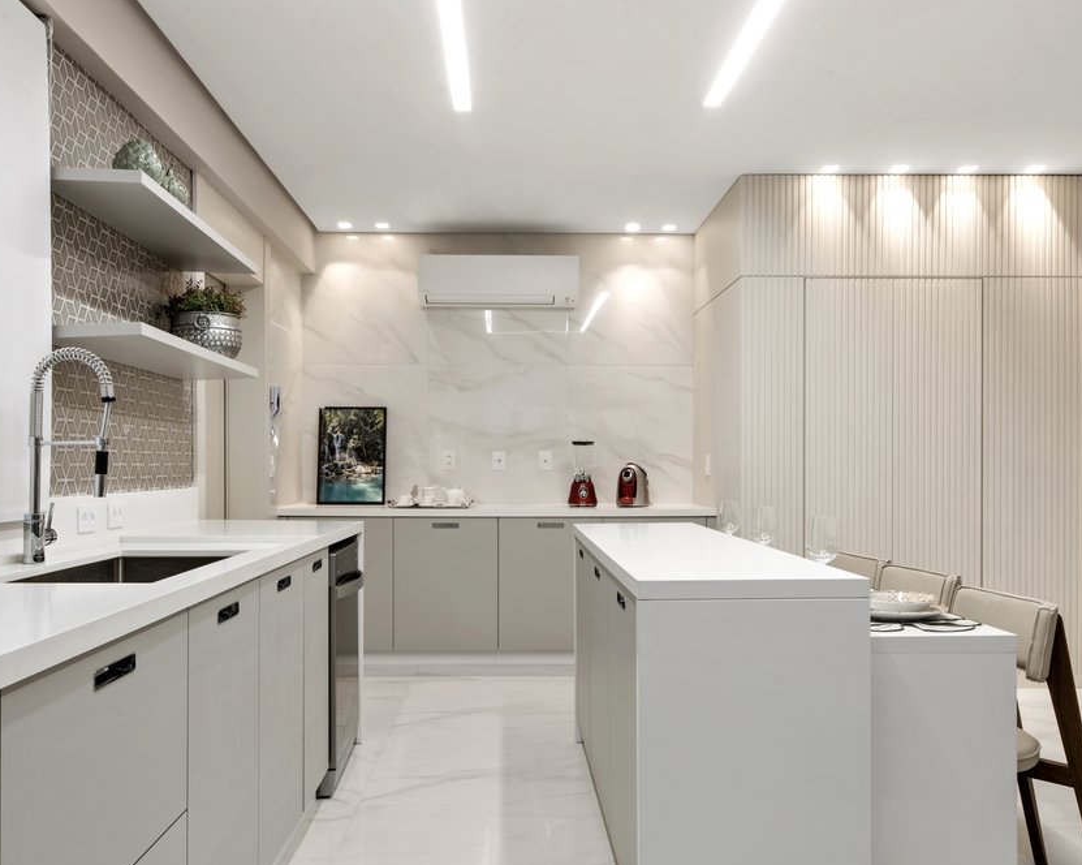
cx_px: 529
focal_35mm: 28
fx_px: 896
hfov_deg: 62.2
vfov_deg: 51.5
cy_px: 446
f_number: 10
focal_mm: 24
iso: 100
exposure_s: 1/1.25
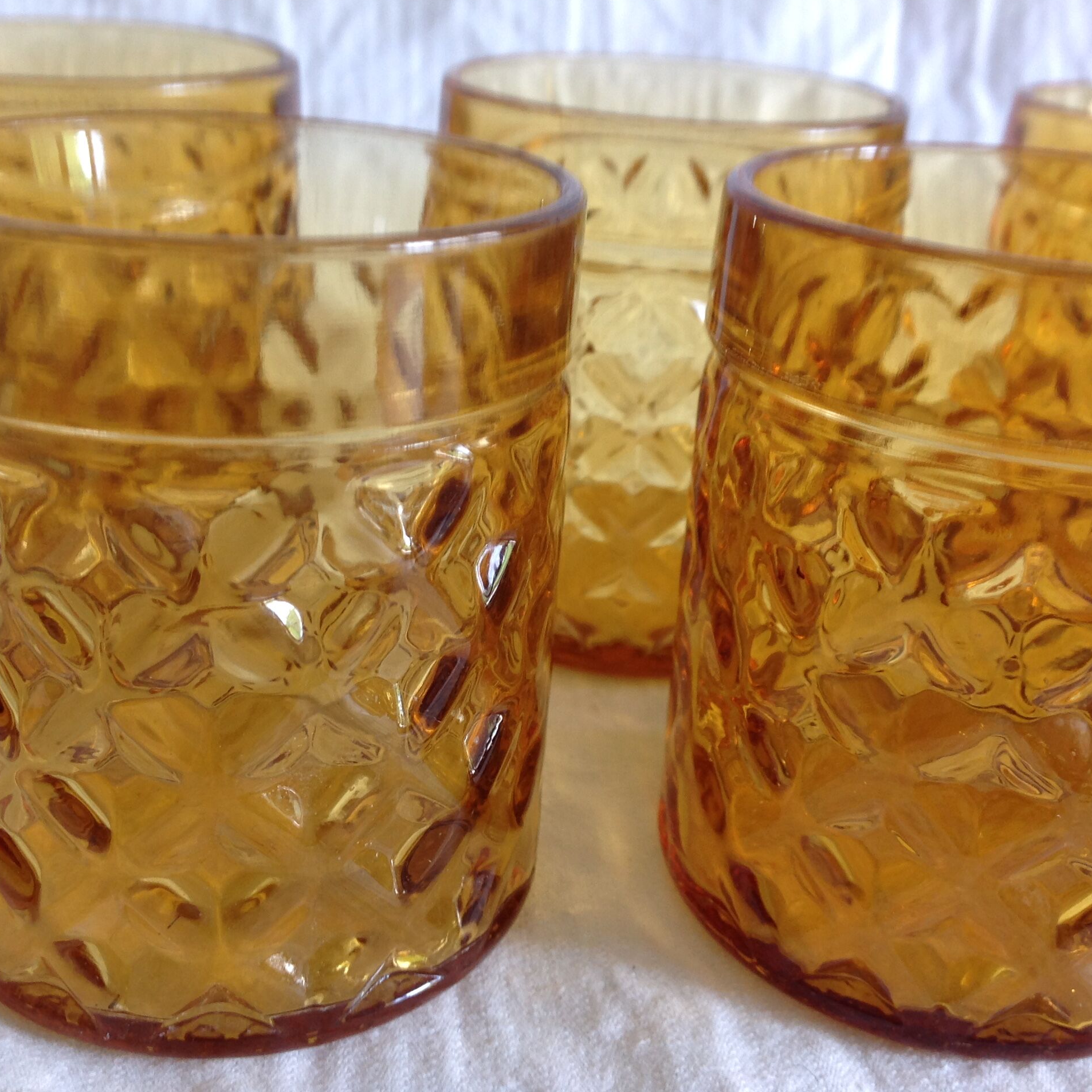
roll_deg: -3.5
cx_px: 528
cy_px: 547
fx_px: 1499
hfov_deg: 40.0
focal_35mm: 42
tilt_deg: -25.4
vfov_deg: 40.0
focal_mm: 4.28
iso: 50
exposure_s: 1/20
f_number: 2.4
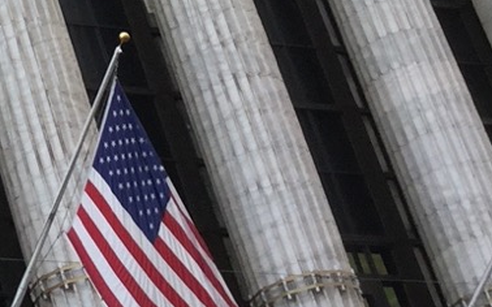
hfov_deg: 13.4
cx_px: -406
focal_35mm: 139
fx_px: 1863
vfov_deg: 9.2
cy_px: -118
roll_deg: +7.8
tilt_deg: +33.3
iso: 40
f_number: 2.4
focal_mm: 3.3
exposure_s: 1/120
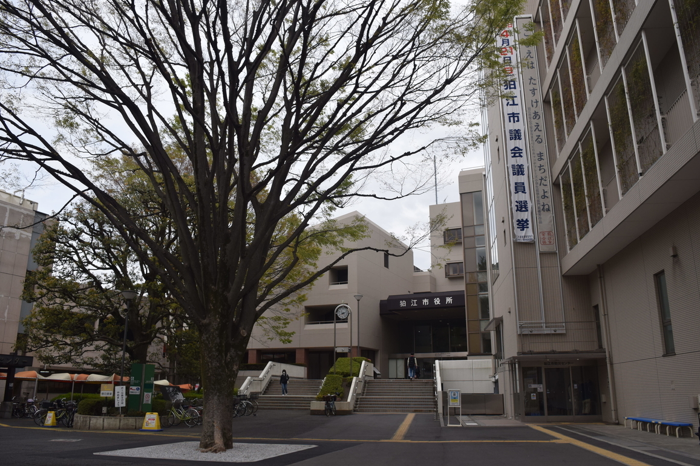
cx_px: 348
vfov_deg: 46.4
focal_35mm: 28
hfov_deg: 65.5
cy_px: 230
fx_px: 544
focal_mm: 18
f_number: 5.6
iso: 400
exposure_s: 1/1600
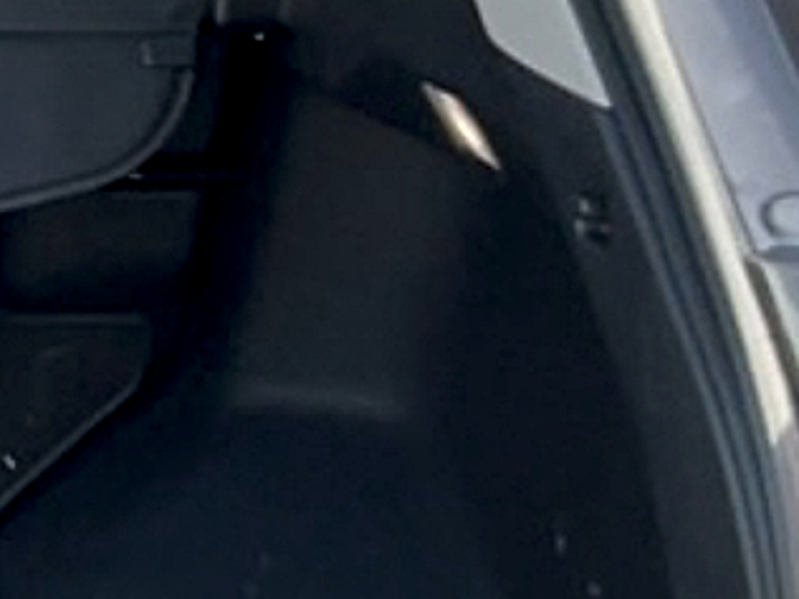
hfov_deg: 11.6
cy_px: 607
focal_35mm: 152
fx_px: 3508
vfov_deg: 9.7
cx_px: -817
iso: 40
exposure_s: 1/177
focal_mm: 3
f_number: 1.8
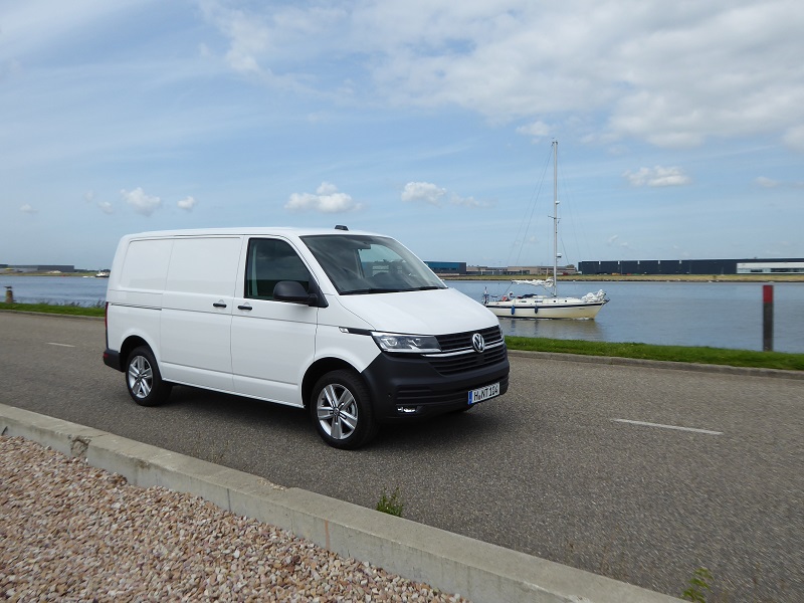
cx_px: 402
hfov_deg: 61.7
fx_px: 674
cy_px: 302
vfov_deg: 48.2
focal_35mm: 29
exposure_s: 1/1300
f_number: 3.5
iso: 80
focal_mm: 5
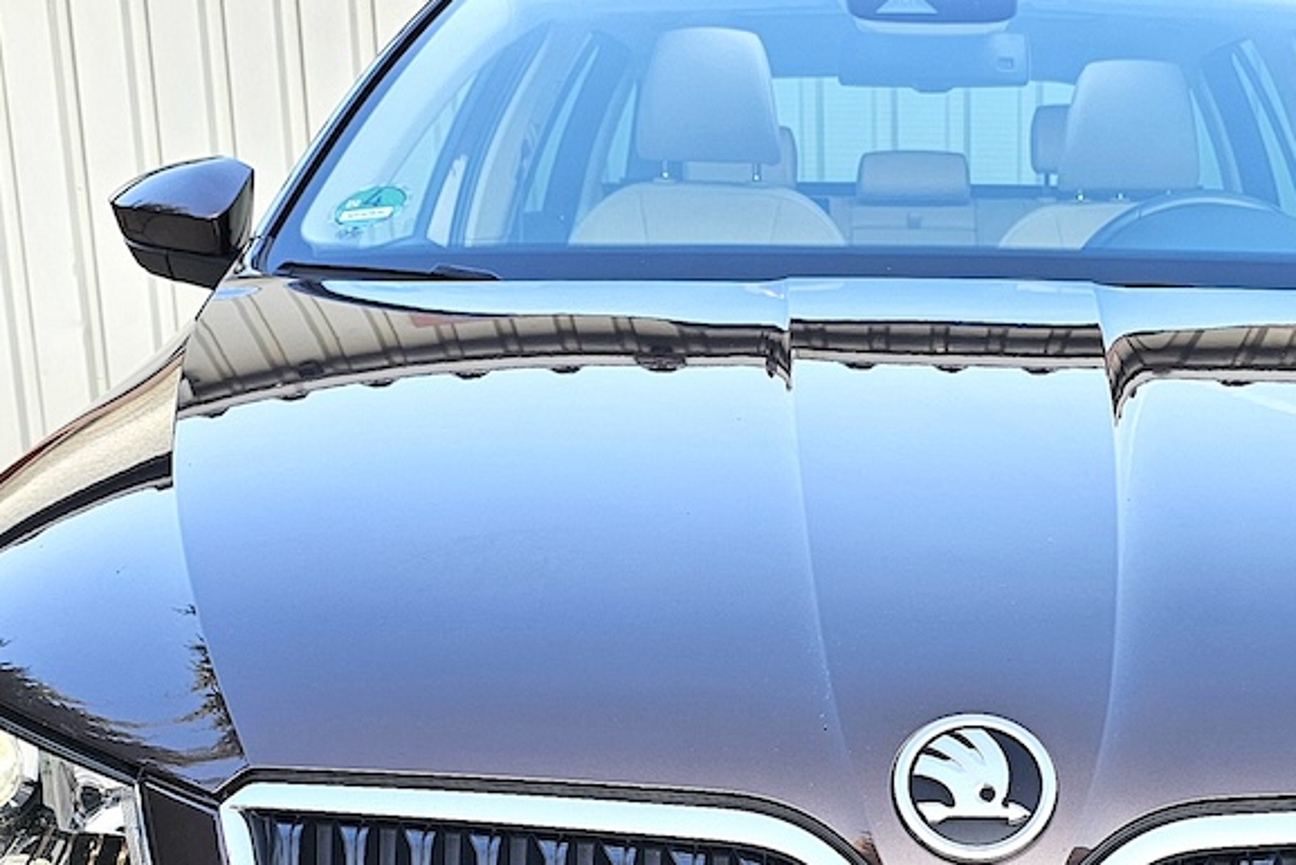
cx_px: 901
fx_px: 2088
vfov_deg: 22.9
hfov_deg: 34.0
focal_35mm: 58
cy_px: 762
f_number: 1.7
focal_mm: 6.3
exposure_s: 1/180
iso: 50
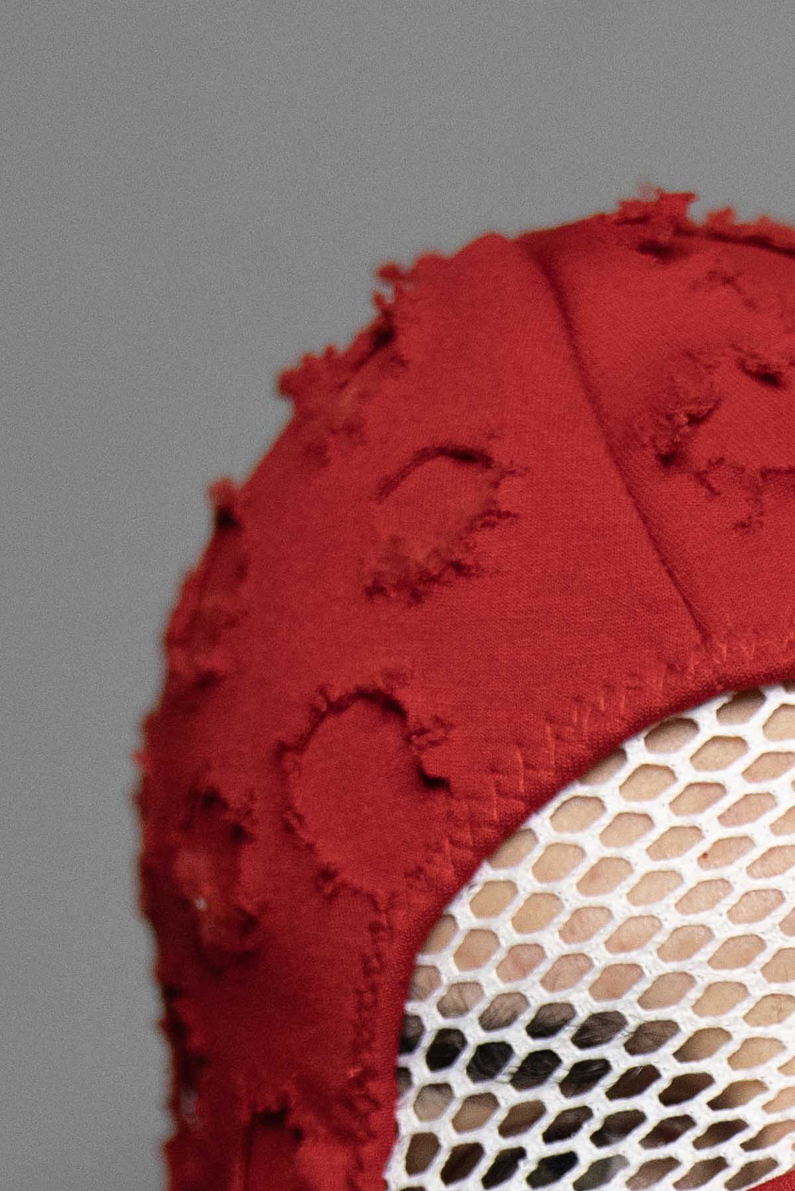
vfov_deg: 13.0
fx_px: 5034
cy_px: 1601
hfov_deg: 8.9
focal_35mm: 152
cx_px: 881
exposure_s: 1/160
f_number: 2.8
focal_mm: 39
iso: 2000
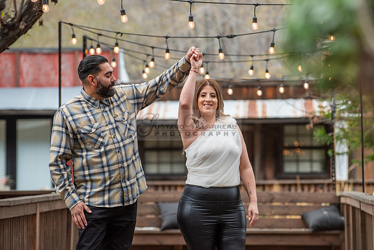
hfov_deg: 10.5
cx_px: 201
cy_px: 116
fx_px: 2032
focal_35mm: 196
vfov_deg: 7.0
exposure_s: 1/160
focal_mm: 175
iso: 400
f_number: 4
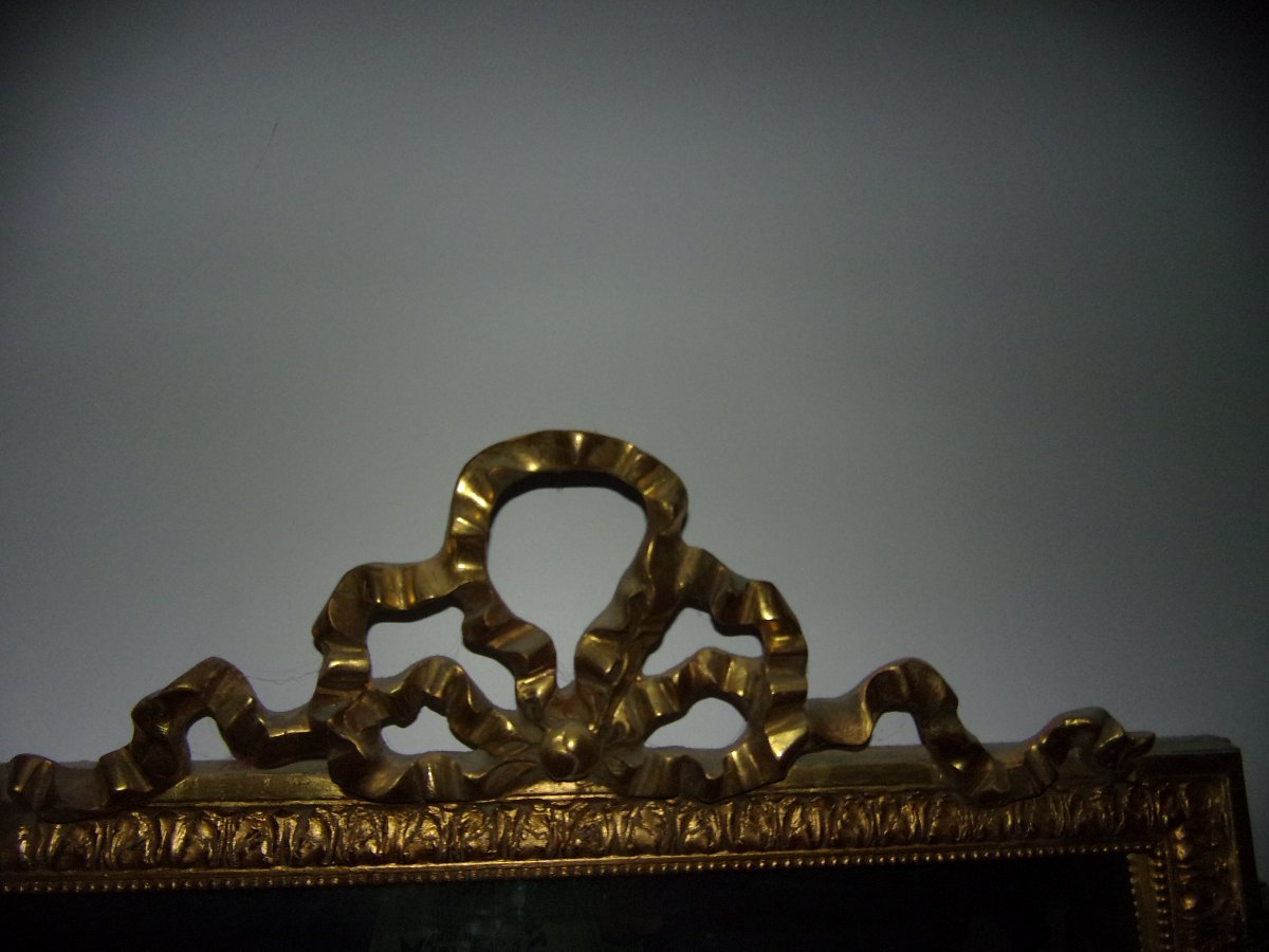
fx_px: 916
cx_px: 634
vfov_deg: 54.9
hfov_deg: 69.4
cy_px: 476
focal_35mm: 25
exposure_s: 1/34
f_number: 3.5
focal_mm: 4.5
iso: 200
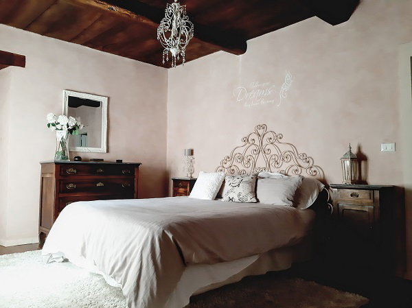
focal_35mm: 26
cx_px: 206
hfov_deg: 67.3
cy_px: 154
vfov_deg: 53.0
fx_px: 309
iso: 250
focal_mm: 3.93
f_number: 1.7
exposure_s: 1/50
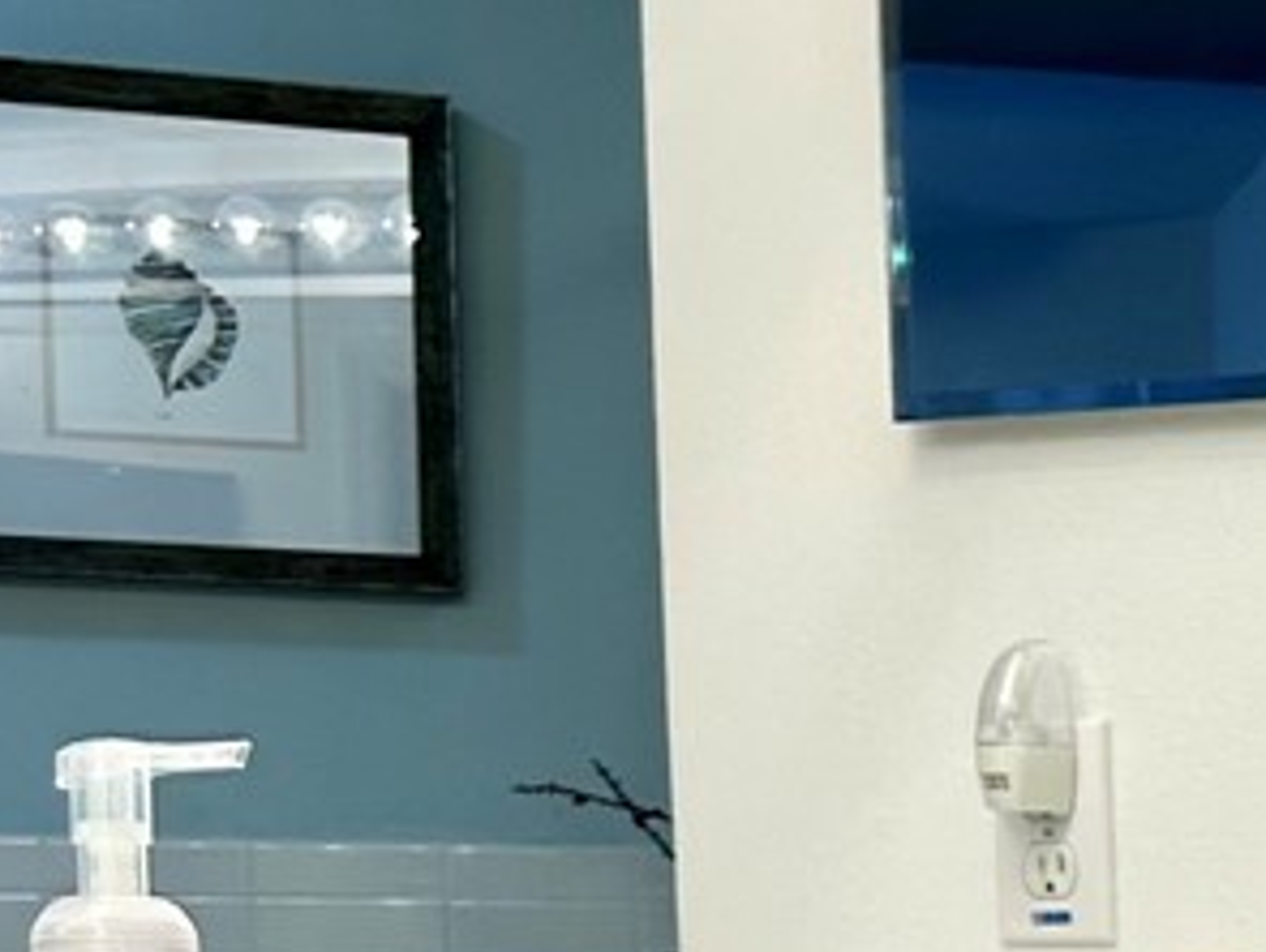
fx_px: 4760
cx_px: 3038
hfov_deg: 12.1
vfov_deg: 11.1
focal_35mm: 130
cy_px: 1312
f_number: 1.78
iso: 80
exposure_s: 1/120
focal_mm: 6.86
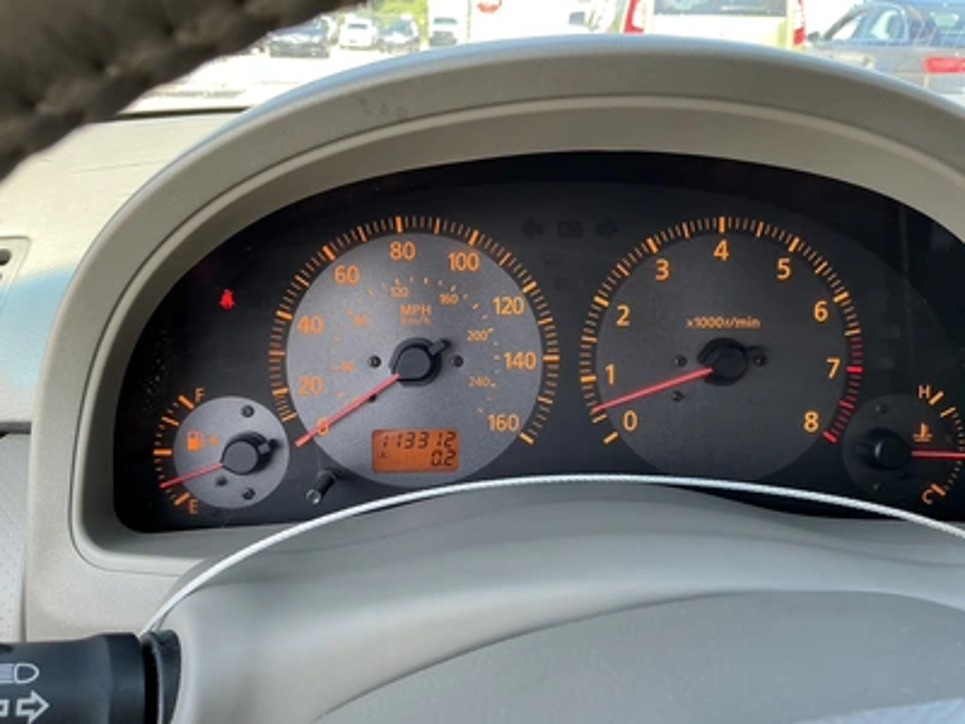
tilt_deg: -22.8
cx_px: 482
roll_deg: -2.2
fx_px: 781
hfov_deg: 63.4
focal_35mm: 28
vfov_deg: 49.7
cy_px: 362
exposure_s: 1/109
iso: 64
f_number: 1.8
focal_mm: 3
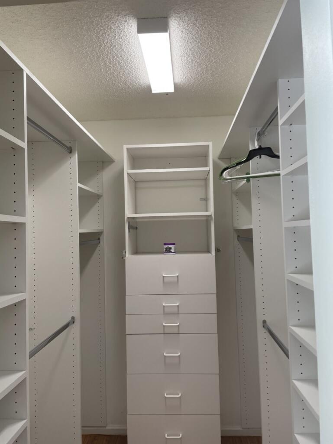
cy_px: 222
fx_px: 333
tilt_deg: +2.0
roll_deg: +2.3
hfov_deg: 53.1
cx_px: 166
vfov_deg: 67.3
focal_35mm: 26
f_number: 1.6
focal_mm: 4.2
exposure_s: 1/120
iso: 50
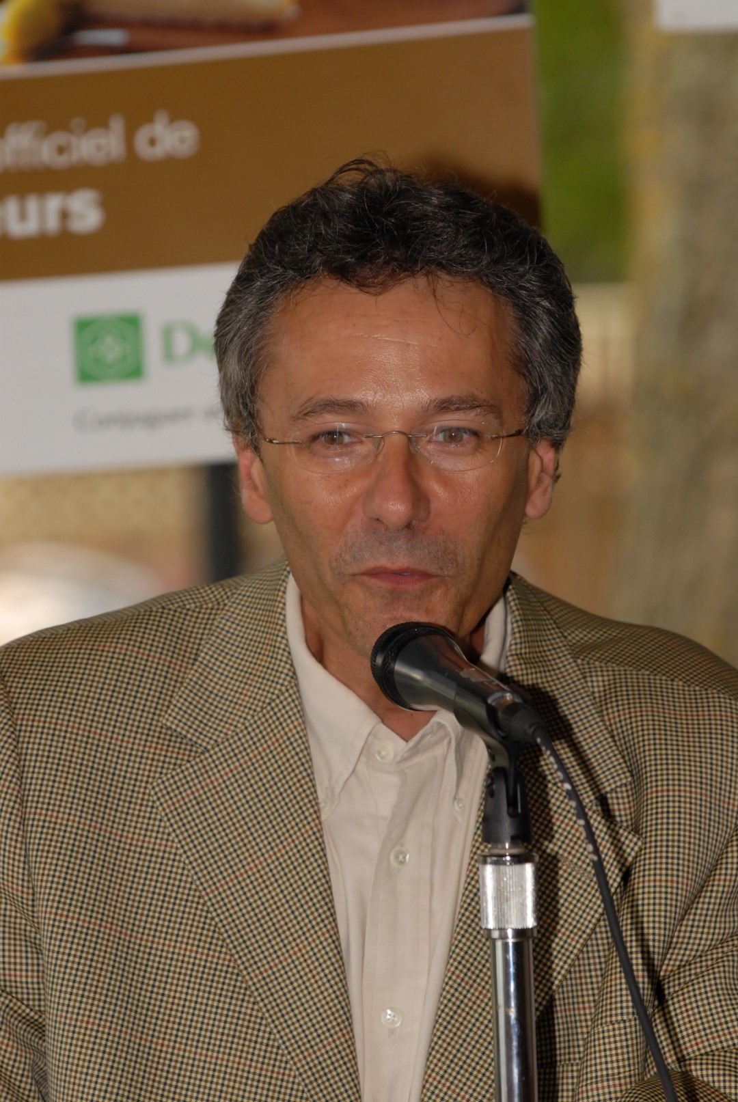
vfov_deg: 6.9
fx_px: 9197
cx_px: 369
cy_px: 551
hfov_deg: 4.6
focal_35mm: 300
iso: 400
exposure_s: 1/200
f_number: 5.6
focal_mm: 200
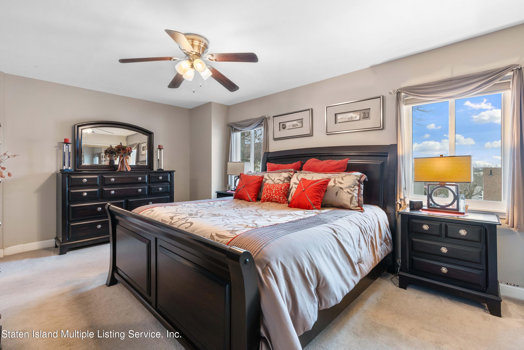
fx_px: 233
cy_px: 175
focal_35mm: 16
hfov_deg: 96.7
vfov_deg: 73.7
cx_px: 262
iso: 250
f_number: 9
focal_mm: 16
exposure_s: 1/1.67
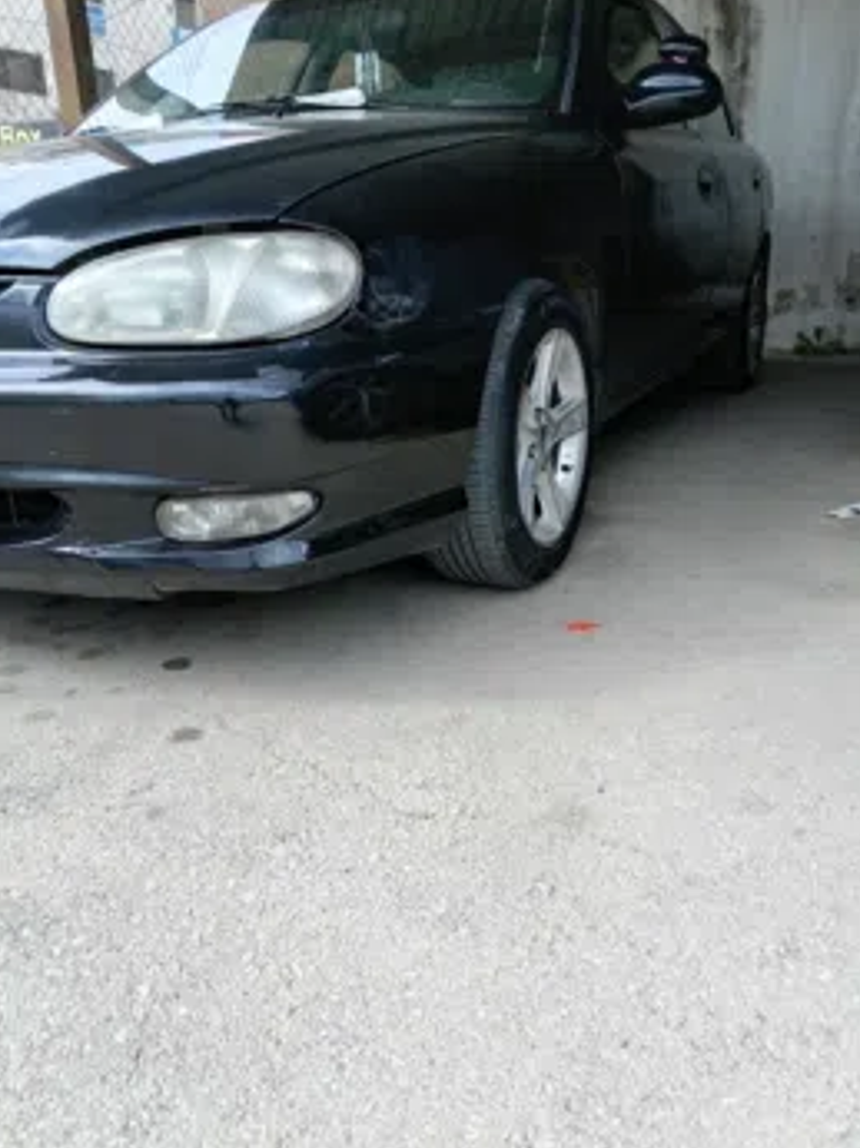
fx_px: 962
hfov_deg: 48.1
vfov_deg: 61.7
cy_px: 596
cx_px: 468
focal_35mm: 29
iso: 100
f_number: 1.8
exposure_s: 1/328
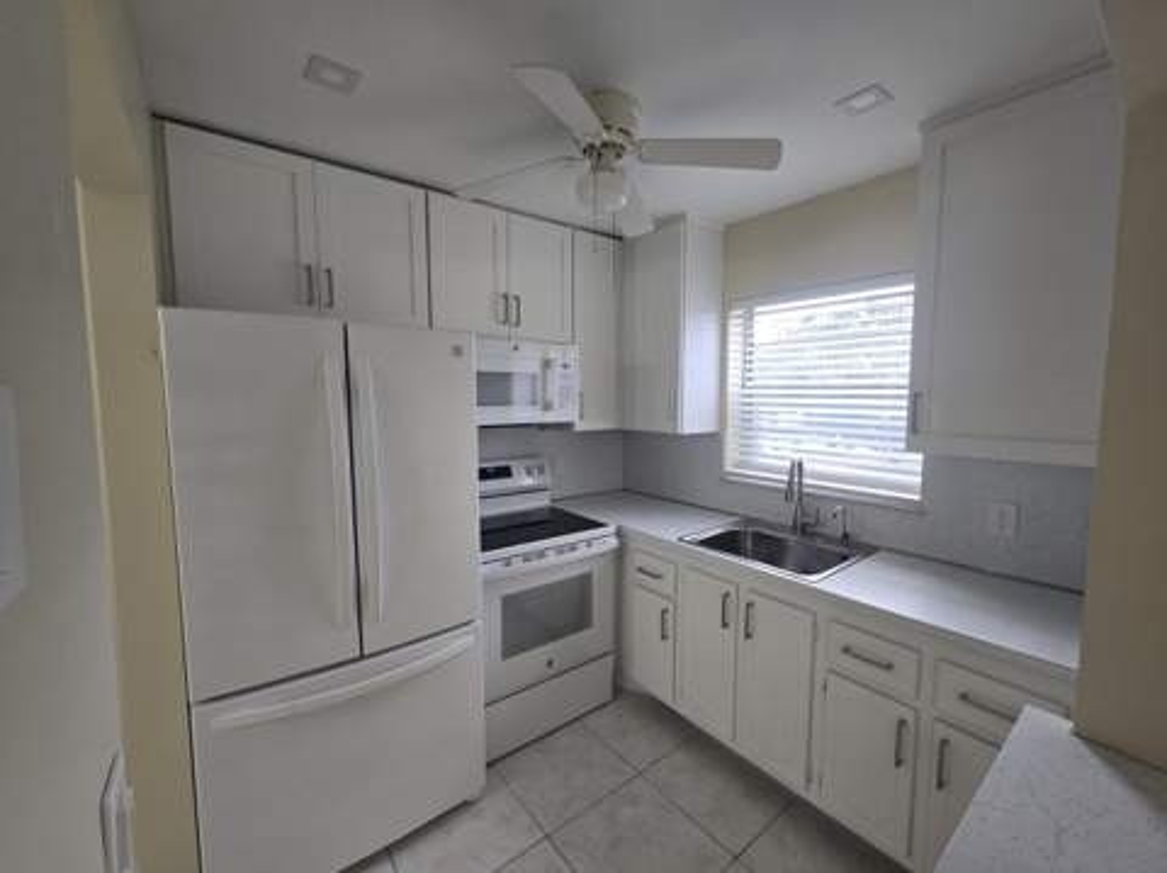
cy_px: 436
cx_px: 584
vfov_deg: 89.8
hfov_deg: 106.2
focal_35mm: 13
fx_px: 438
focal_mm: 2.2
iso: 80
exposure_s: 1/60
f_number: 2.2
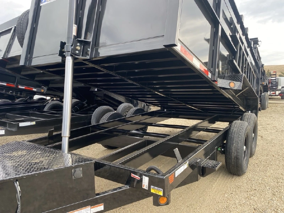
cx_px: 142
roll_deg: +0.1
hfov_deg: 67.3
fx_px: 213
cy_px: 106
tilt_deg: -5.7
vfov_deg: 53.1
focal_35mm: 26
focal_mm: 4.25
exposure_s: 1/229
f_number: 1.8
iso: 32
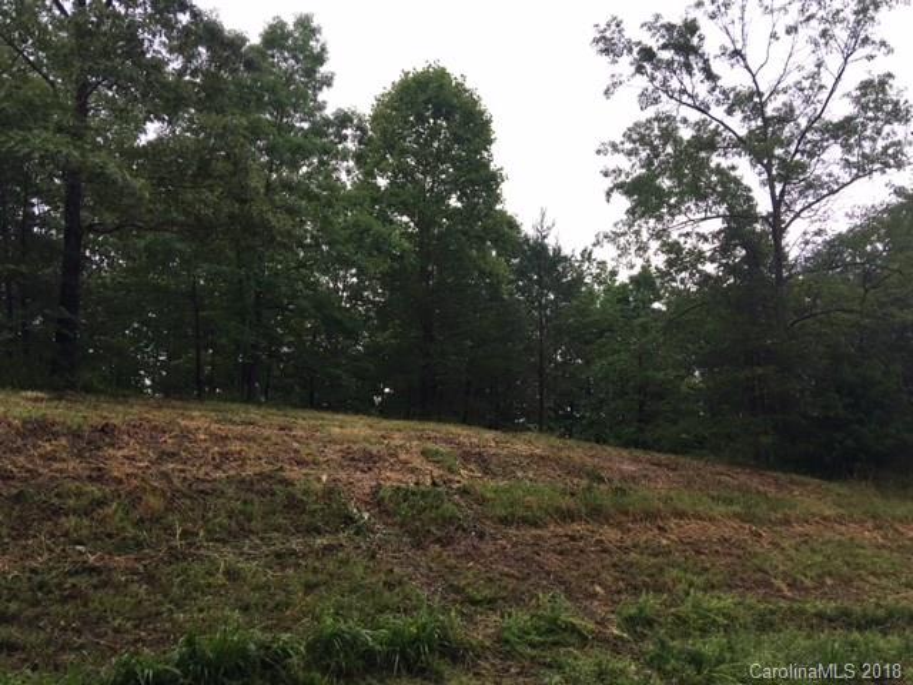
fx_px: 765
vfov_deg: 48.2
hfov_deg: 61.7
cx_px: 456
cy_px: 342
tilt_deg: +9.1
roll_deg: +1.6
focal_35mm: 29
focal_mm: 4.15
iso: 25
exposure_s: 1/227
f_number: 2.2
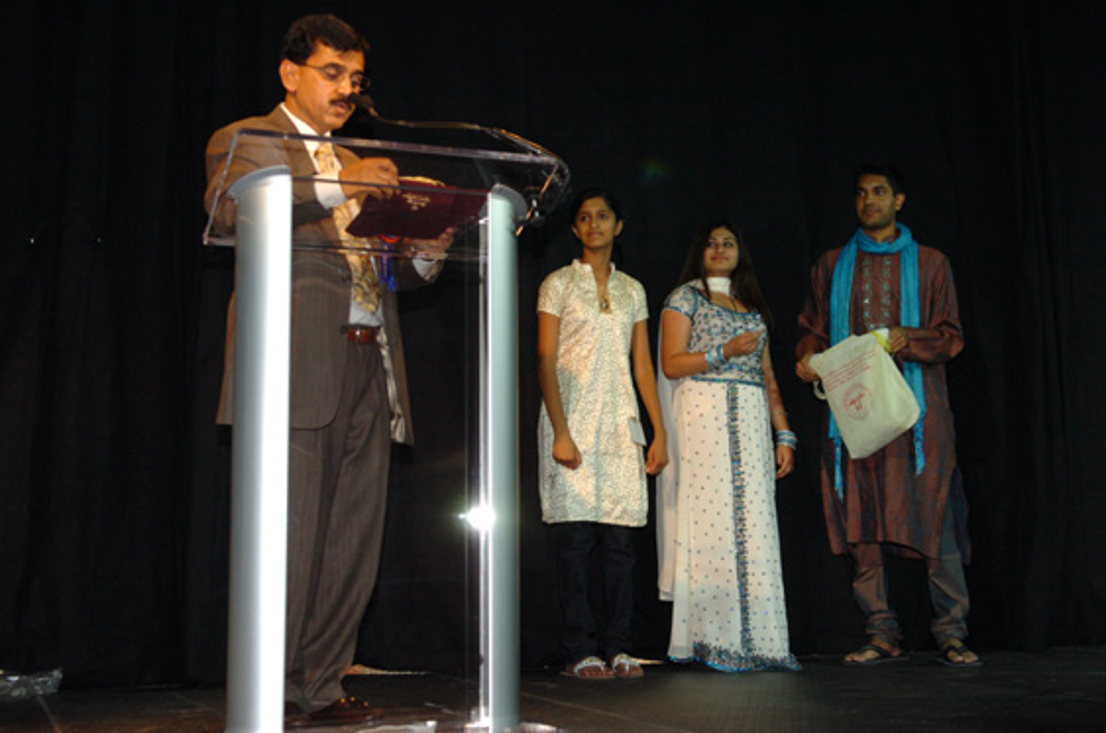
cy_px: 353
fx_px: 1519
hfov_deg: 40.0
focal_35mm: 50
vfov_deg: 27.1
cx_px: 564
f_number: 3.5
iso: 400
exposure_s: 1/200
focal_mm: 31
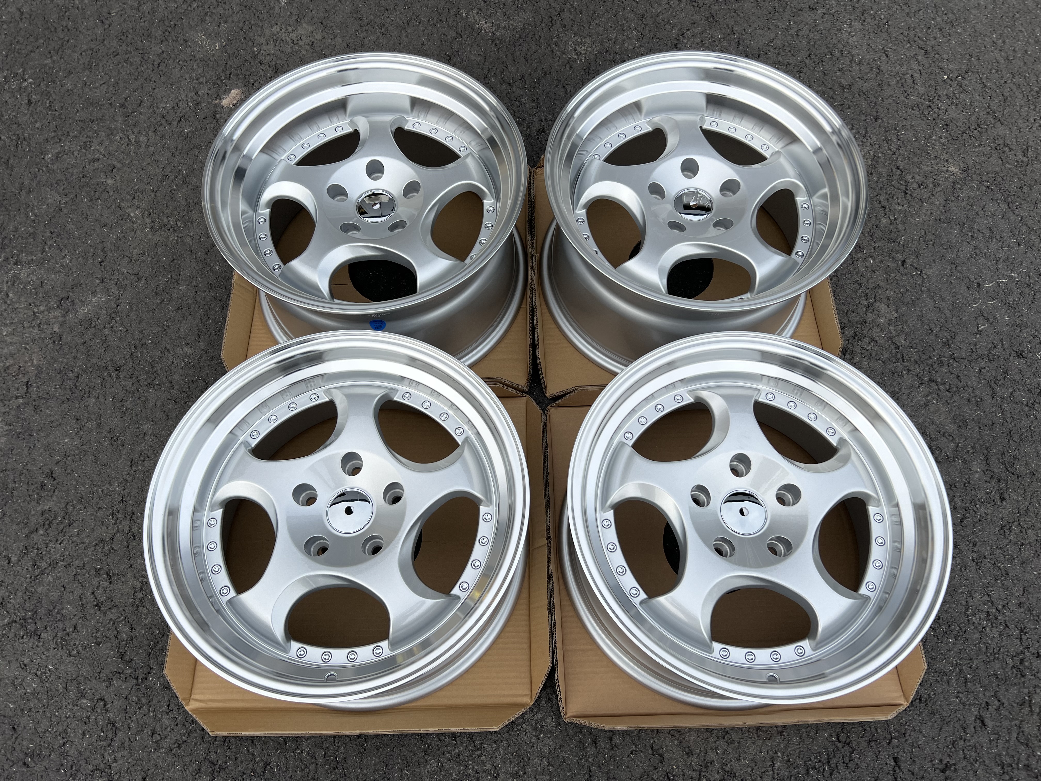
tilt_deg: -64.9
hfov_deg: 67.3
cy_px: 390
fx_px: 782
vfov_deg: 53.1
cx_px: 520
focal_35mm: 26
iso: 40
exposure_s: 1/121
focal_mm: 5.7
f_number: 1.5
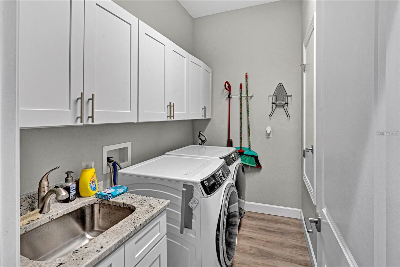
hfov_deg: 95.0
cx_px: 200
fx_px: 183
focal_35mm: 16
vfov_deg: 72.0
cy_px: 134
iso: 320
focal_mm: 11
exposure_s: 1/3.33
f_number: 16
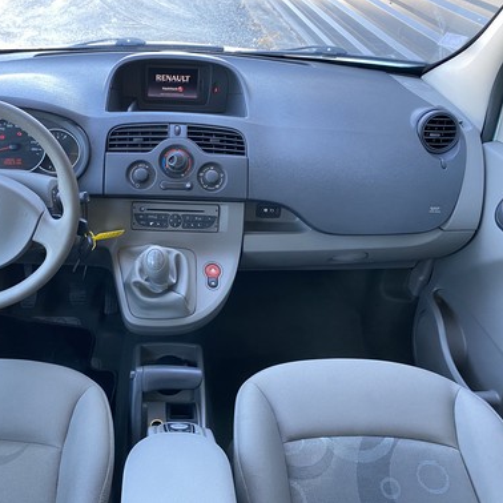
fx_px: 510
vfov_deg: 52.5
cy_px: 252
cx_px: 172
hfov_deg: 51.6
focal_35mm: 31
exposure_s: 1/79
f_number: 1.8
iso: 125
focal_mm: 4.25
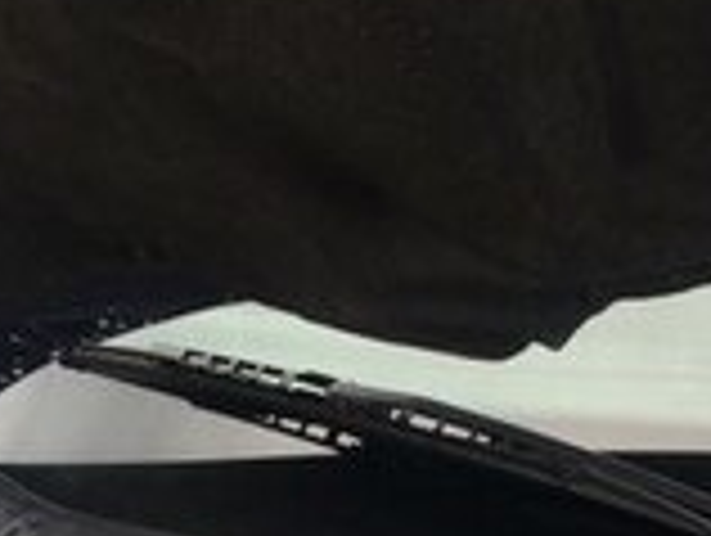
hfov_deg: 15.1
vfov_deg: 11.2
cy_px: 1047
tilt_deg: -36.3
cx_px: 1053
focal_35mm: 121
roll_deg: -2.5
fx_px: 2489
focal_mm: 4.15
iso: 40
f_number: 2.2
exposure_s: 1/100
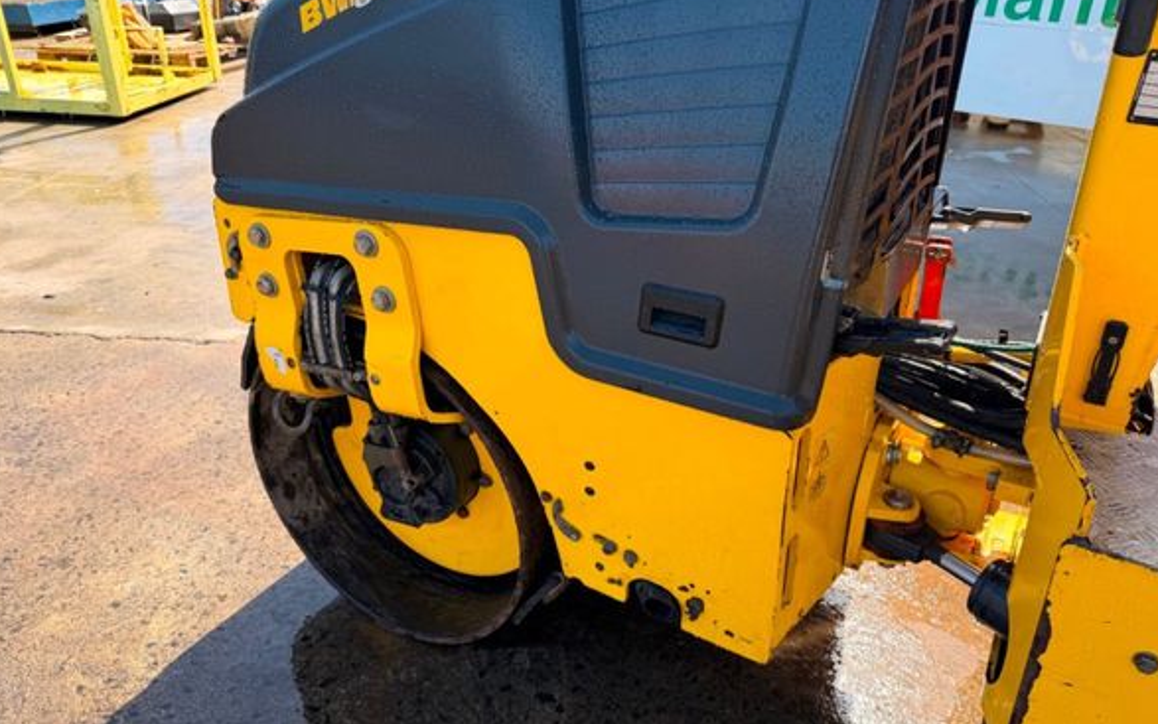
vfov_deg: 47.6
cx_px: 582
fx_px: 821
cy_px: 349
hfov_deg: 70.4
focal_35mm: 26
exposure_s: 1/1174
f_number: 1.78
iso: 80
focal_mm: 6.76
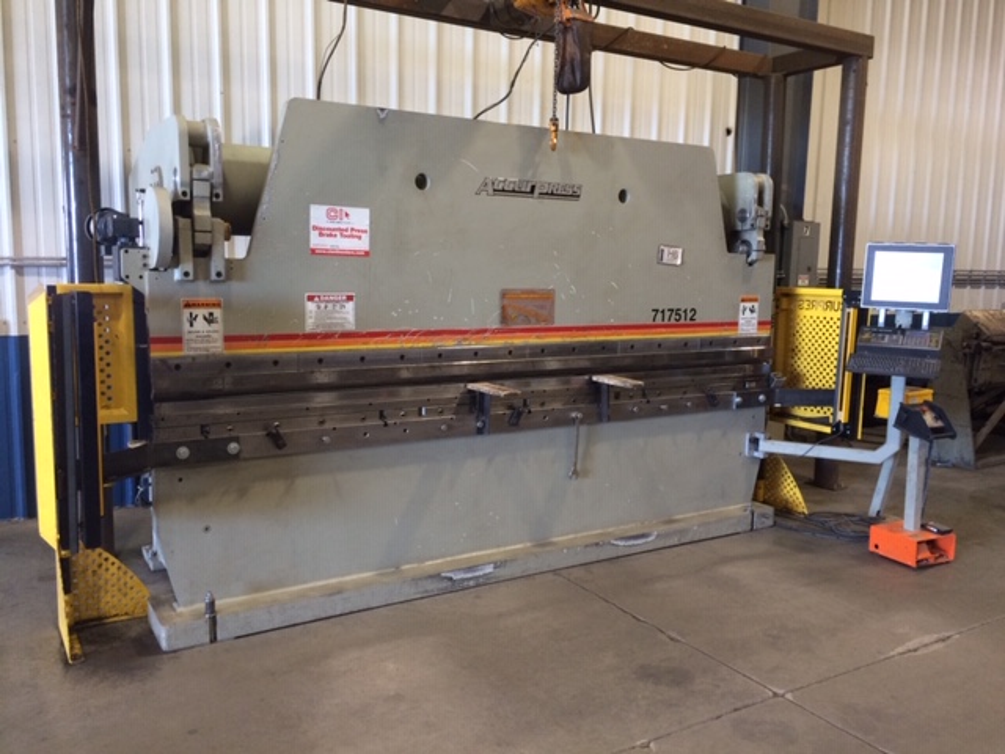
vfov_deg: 48.2
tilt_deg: -7.4
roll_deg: -1.1
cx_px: 502
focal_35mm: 29
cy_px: 377
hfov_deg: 61.7
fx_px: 842
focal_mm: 4.15
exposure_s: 1/30
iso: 125
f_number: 2.2
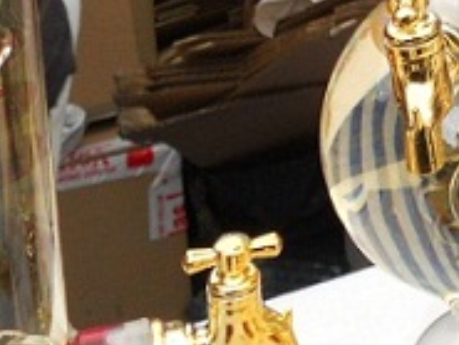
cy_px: -299
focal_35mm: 144
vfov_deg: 9.7
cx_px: 814
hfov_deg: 12.6
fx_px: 1911
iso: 125
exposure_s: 1/30
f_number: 3.9
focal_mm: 6.9
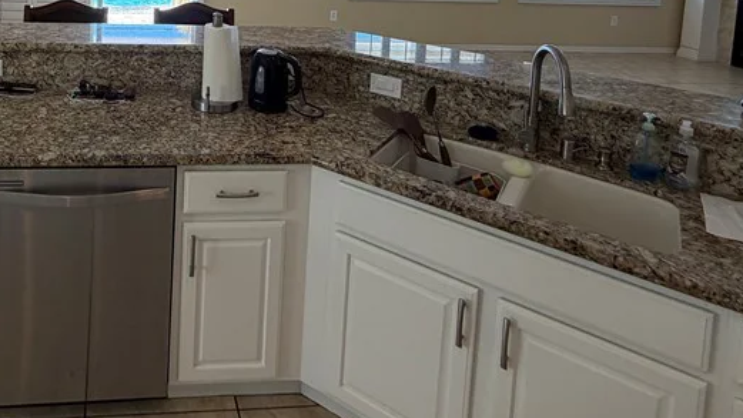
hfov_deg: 60.4
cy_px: -54
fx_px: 591
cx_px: 175
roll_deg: -1.4
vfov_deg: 33.4
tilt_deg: -3.4
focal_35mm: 30
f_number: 2.2
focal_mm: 2.22
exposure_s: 1/120
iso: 100
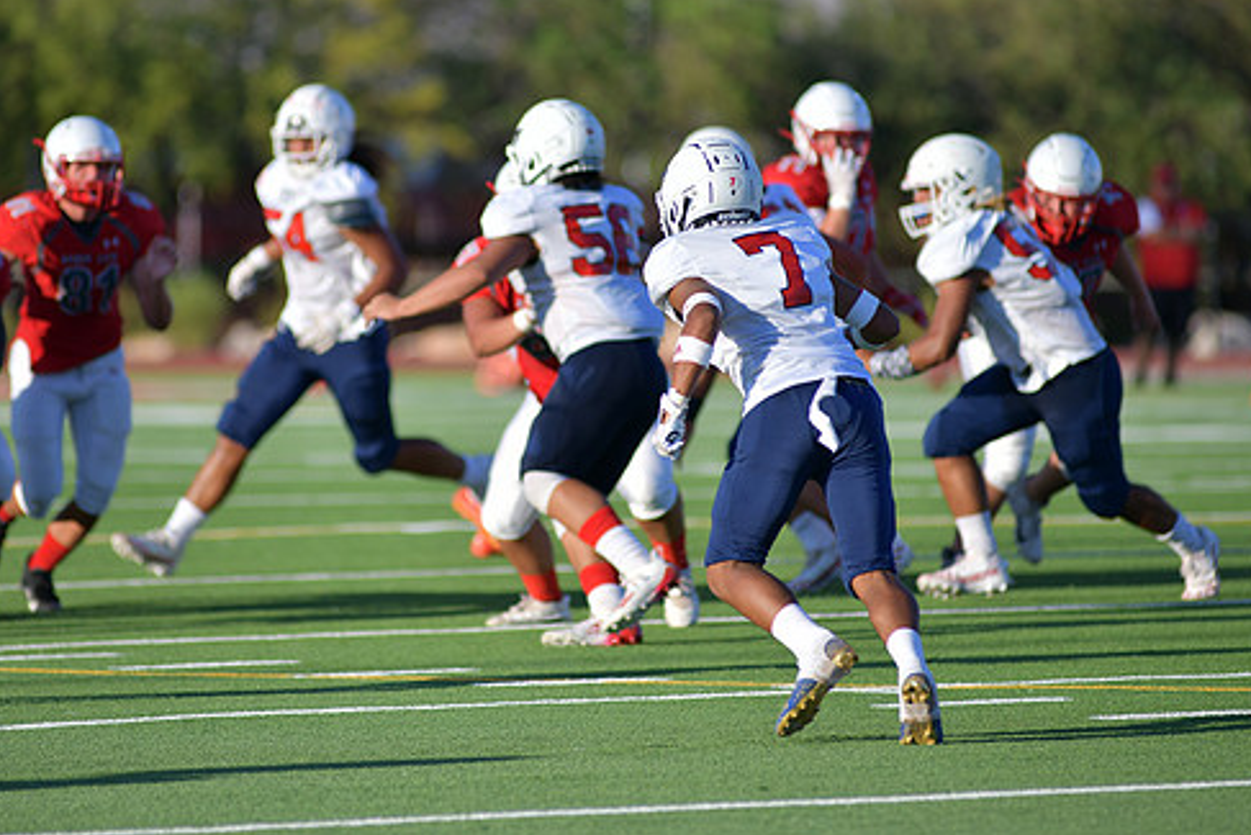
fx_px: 12409
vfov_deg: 3.9
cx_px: 550
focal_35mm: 357
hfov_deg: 5.8
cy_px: 361
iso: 125
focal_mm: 300
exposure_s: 1/2000
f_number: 3.5
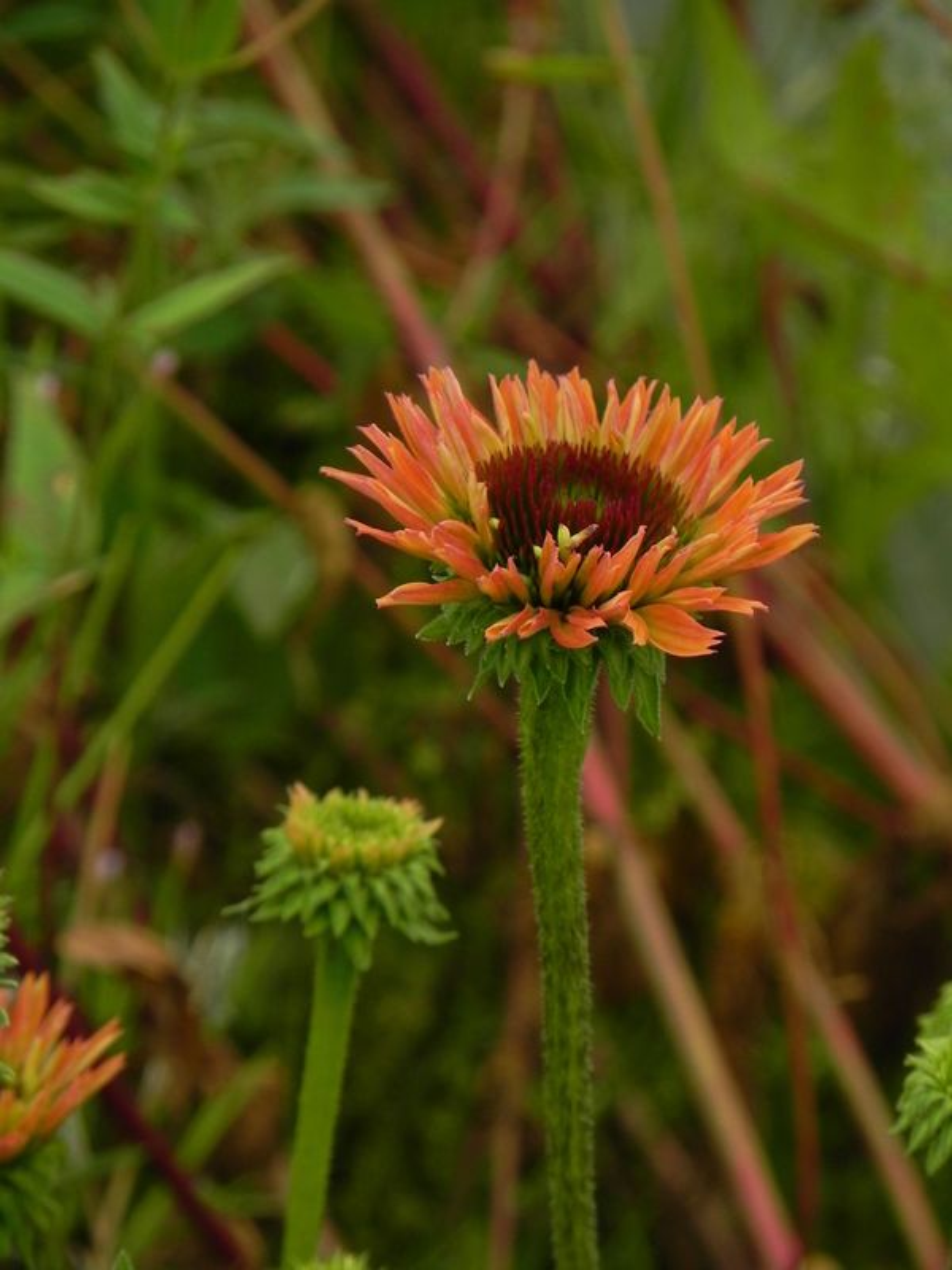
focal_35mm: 425
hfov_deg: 3.5
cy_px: 635
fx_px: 15584
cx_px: 476
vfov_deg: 4.7
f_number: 5
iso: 160
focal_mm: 75.7
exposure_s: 1/40
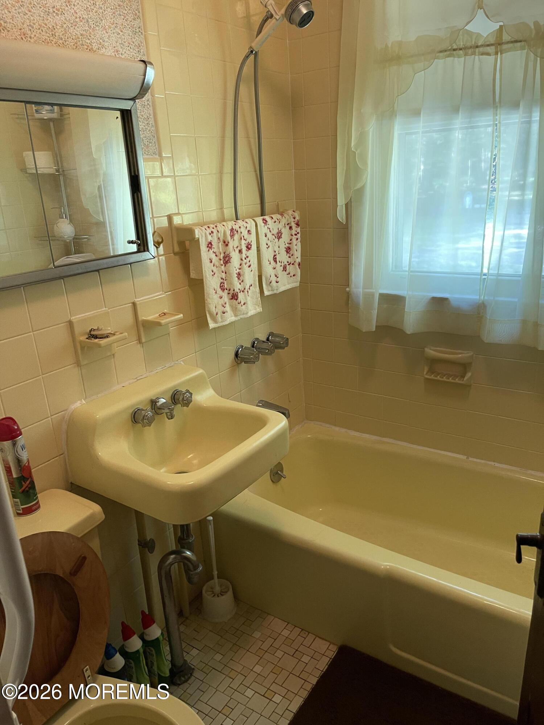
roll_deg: +2.9
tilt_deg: -18.3
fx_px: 524
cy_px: 362
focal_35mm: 25
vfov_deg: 69.4
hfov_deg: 54.9
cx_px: 272
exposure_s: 1/60
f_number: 1.6
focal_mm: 5.1
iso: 200
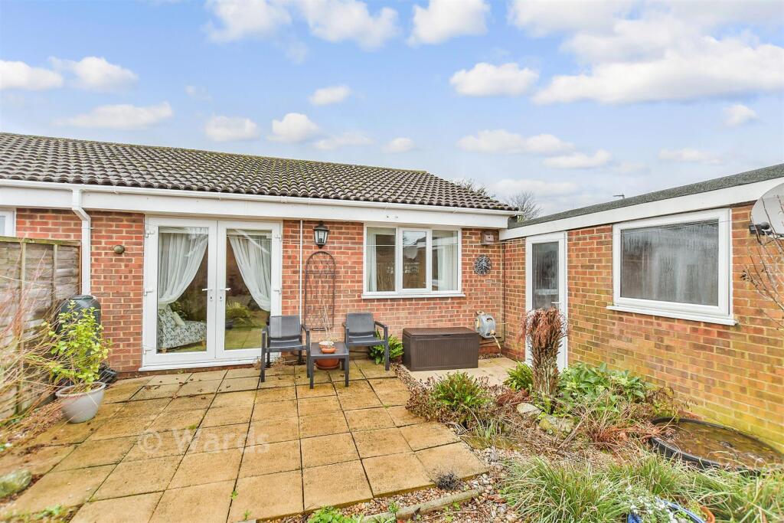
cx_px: 392
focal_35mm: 15
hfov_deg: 100.4
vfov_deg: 77.3
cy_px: 262
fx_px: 327
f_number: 5
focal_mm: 10
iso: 400
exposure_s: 1/100
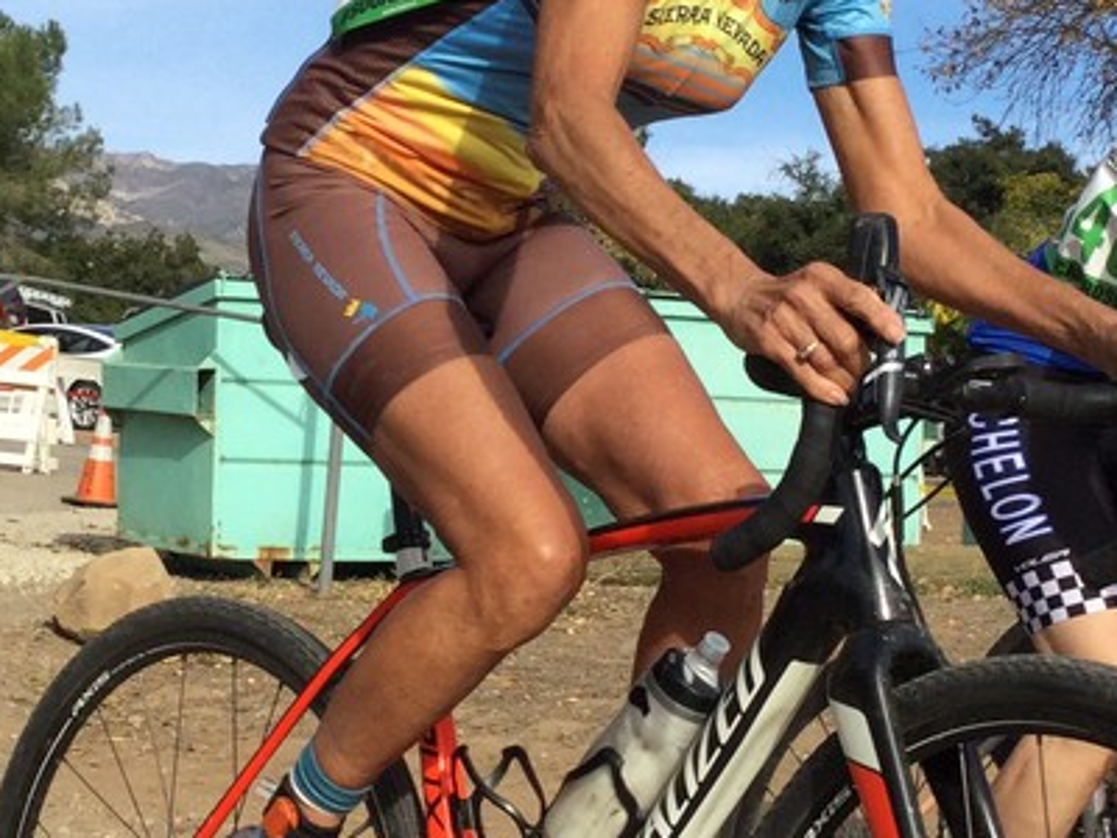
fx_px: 3001
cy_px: 397
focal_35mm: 93
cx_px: 494
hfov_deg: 21.1
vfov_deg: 15.9
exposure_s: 1/1314
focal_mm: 3.3
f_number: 2.4
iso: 25
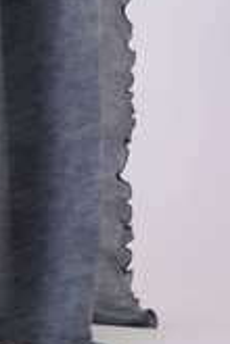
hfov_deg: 6.1
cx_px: -71
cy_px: -147
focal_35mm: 223
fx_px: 2137
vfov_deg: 9.0
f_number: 9
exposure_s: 1/125
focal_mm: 70
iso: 250
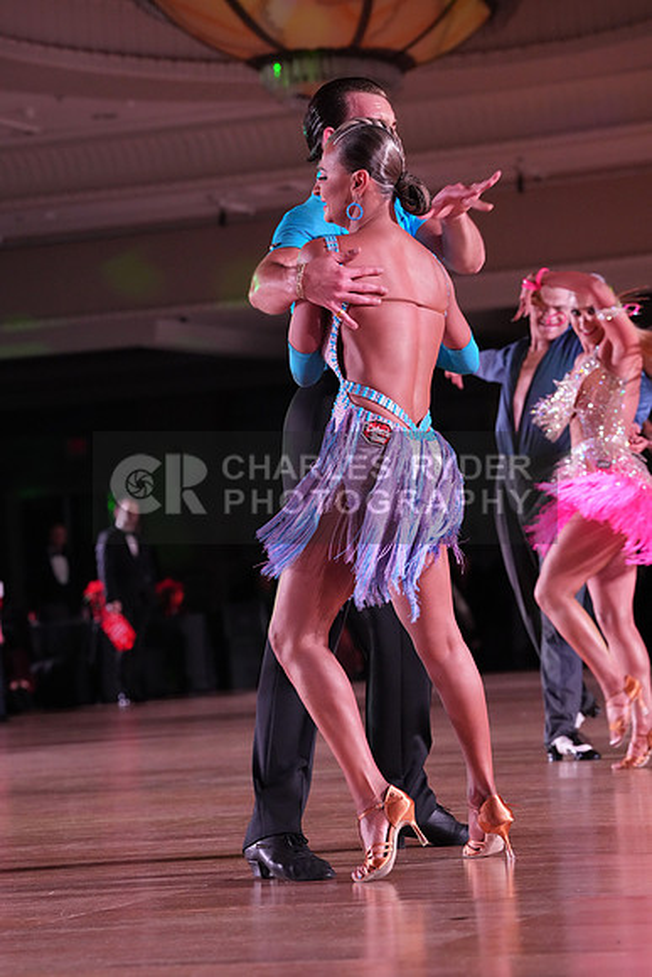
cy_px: 488
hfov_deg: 10.6
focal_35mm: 130
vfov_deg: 15.8
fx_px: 3529
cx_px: 326
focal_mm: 130
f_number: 5.6
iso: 5000
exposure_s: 1/250
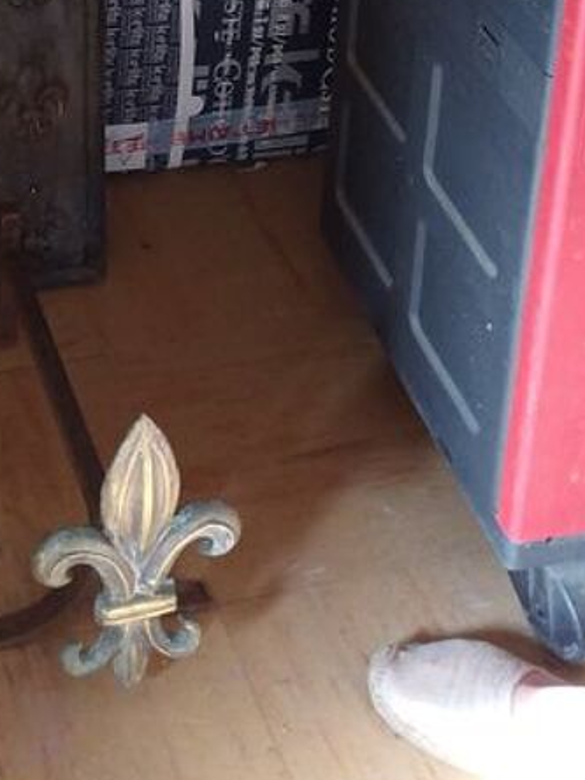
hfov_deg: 18.8
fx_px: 1690
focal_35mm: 75
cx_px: -76
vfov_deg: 22.1
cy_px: -342
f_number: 1.8
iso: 160
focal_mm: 4.65
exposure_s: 1/50
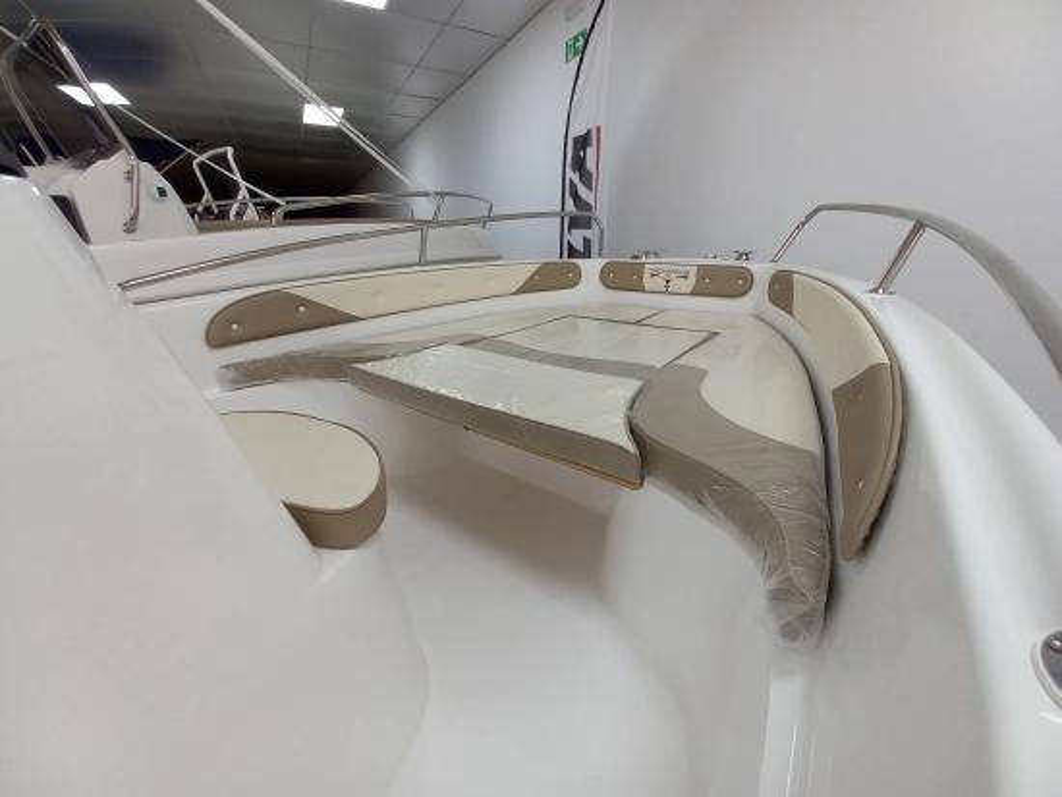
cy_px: 398
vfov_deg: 90.0
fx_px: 399
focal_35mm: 13
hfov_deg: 106.2
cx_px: 531
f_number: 2.2
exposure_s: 1/50
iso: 64
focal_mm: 1.42
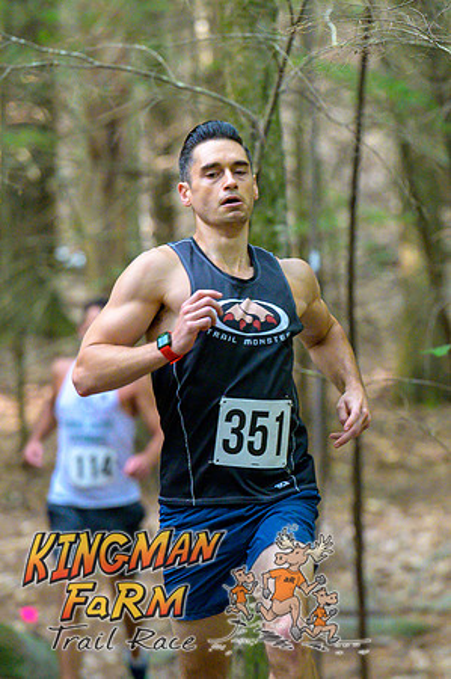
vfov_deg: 6.3
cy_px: 291
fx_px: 6140
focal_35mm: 326
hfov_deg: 4.2
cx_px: 337
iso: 8000
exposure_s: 1/320
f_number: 4
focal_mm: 190
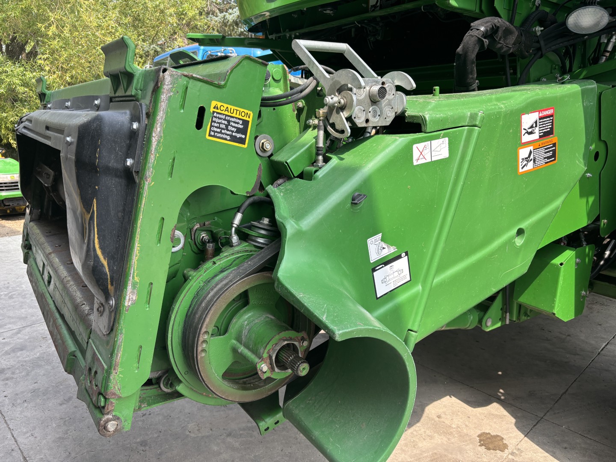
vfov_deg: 53.1
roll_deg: -0.8
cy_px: 231
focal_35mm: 26
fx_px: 463
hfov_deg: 67.3
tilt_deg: -14.5
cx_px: 308
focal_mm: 5.96
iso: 50
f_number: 1.6
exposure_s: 1/662
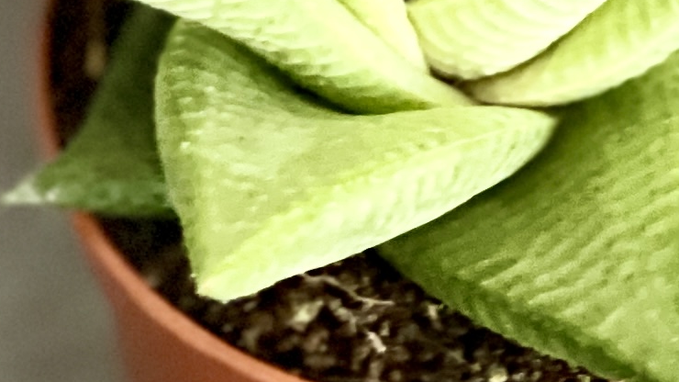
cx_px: 228
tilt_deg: -51.4
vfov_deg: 3.2
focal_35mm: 380
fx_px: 6841
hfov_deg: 5.7
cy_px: -468
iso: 320
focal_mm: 7.5
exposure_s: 1/33
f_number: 2.2
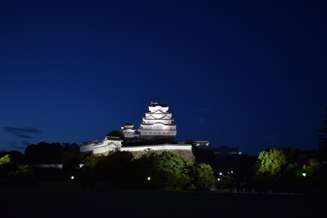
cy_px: 109
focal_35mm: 38
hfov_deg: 51.3
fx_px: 341
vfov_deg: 35.5
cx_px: 164
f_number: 4
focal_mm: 25
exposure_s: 1/15
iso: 800
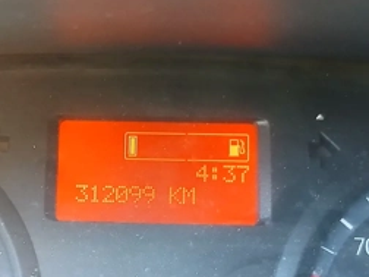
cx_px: 100
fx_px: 661
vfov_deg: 23.2
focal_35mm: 62
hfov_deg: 30.7
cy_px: 234
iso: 400
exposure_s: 1/25
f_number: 1.8
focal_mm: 3.98
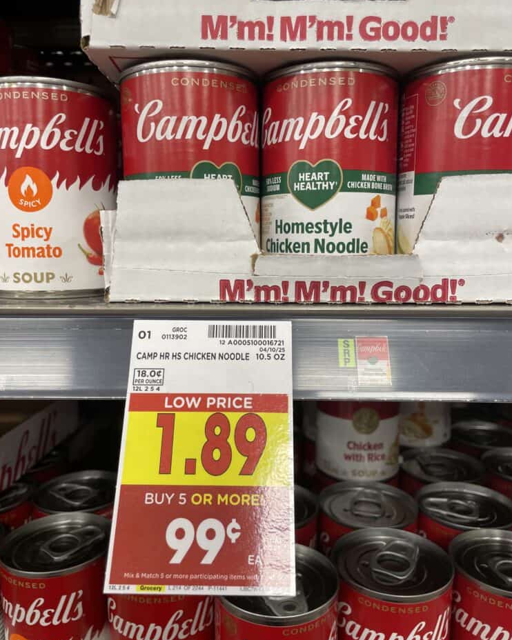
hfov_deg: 51.5
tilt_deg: -7.8
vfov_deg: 62.2
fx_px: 531
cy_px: 303
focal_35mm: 28
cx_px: 259
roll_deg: +0.0
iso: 64
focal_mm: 4.2
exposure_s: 1/60
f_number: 1.6
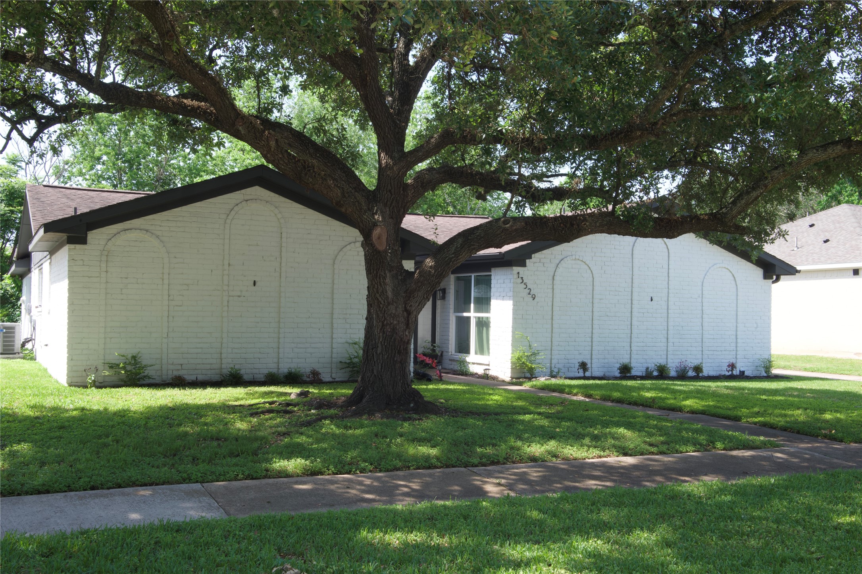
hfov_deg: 50.7
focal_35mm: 38
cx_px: 431
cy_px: 287
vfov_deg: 35.0
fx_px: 910
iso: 200
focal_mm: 38
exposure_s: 1/15
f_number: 25
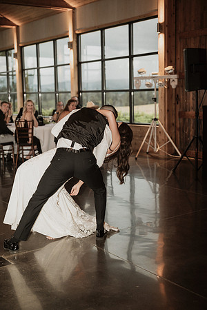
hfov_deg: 27.0
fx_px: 431
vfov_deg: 39.6
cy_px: 155
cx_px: 104
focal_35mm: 50
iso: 500
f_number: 2.8
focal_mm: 50
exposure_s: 1/100
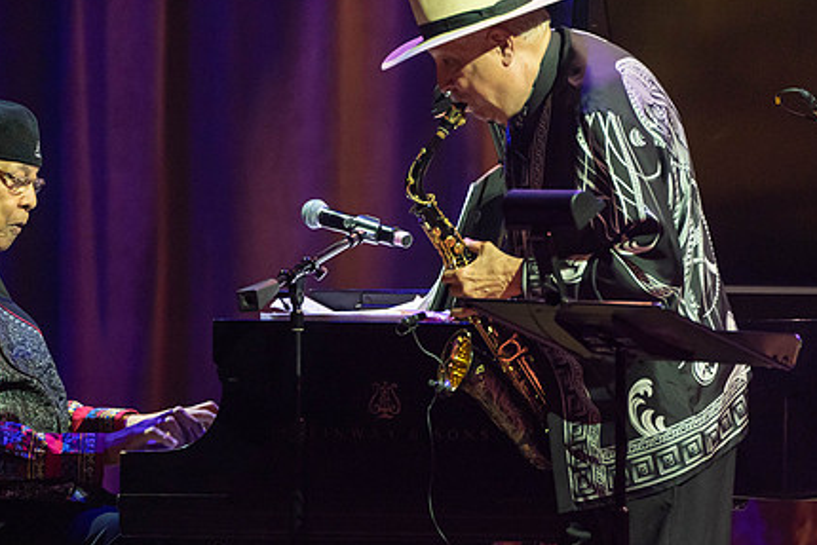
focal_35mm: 608
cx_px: 384
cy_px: 246
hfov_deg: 3.4
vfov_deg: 2.3
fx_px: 13802
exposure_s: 1/250
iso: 3200
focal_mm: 400
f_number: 5.6
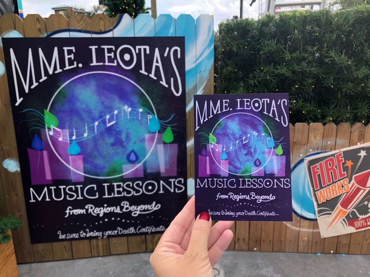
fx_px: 299
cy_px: 138
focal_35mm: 28
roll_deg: +1.3
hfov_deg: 63.4
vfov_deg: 49.7
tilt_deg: -14.0
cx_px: 185
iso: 20
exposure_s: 1/615
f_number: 1.8
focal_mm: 3.99
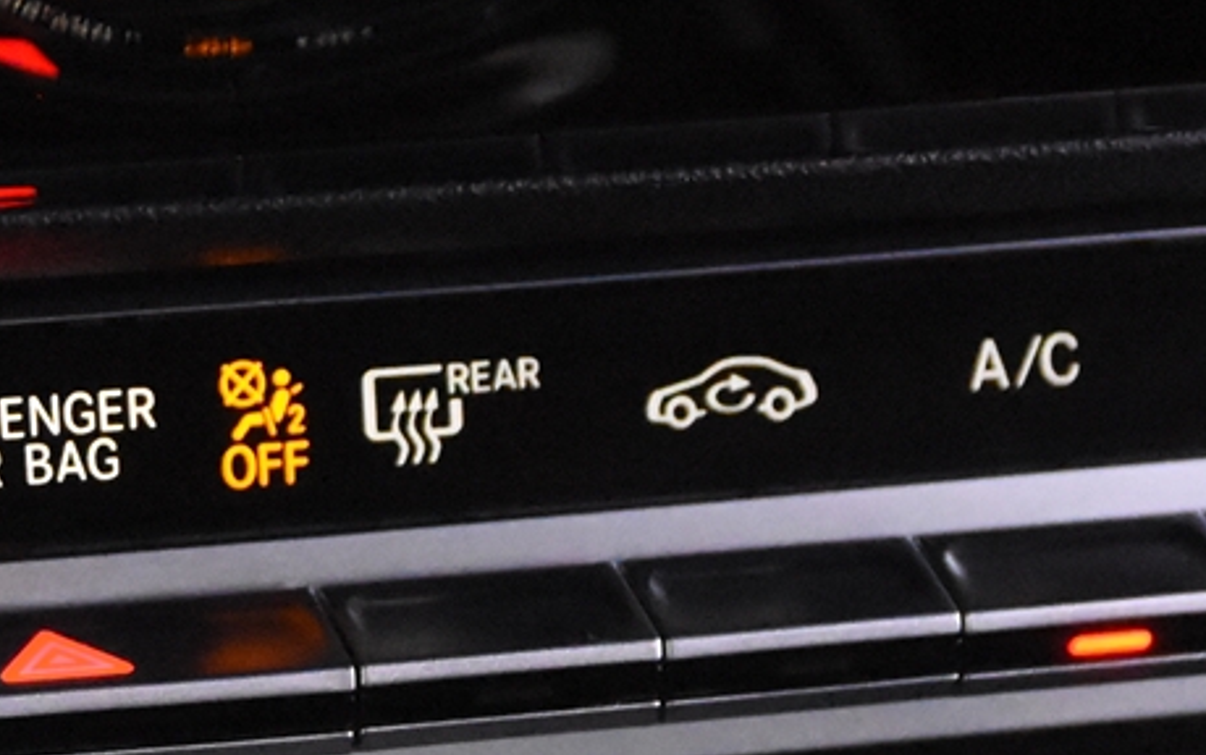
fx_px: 9442
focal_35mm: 287
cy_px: 600
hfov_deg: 7.3
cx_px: 8
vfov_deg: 4.6
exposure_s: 1/80
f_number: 3.5
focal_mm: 45
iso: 8000
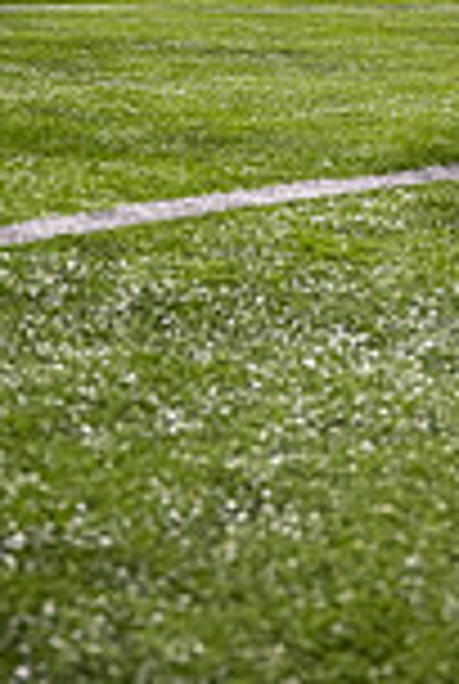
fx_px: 1770
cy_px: -284
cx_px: 333
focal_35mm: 93
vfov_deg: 19.6
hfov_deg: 14.7
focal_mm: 31.5
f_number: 3.2
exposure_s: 1/500
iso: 1250
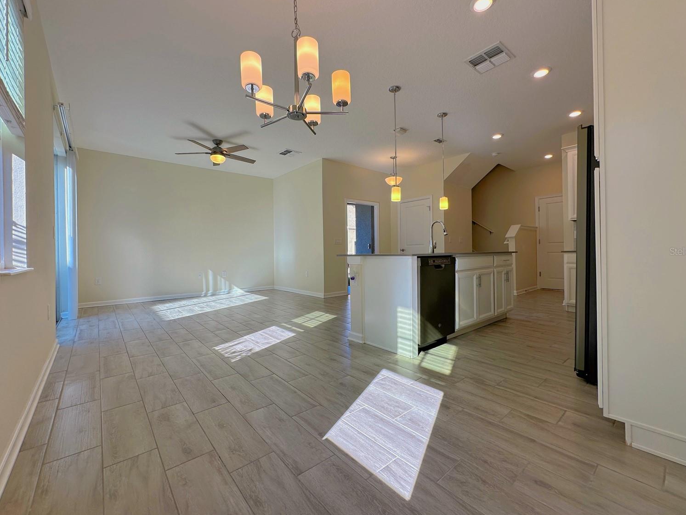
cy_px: 251
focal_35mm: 15
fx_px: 297
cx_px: 346
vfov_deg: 81.7
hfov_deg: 98.2
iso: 40
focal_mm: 2.22
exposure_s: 1/260
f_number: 2.2
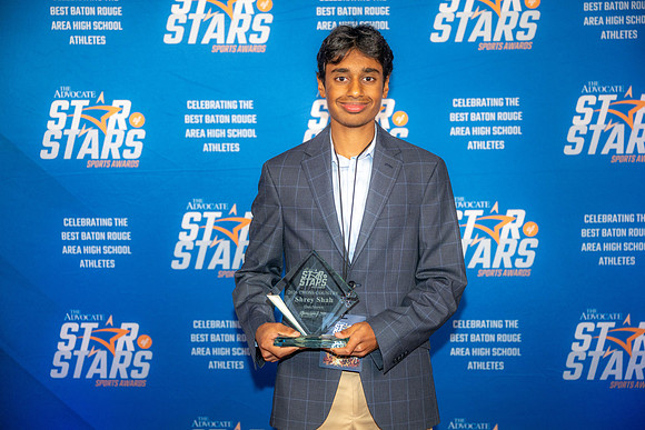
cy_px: 215
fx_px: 932
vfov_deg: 26.0
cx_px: 322
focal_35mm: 52
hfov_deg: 38.2
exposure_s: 1/200
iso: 400
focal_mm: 52
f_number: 3.2
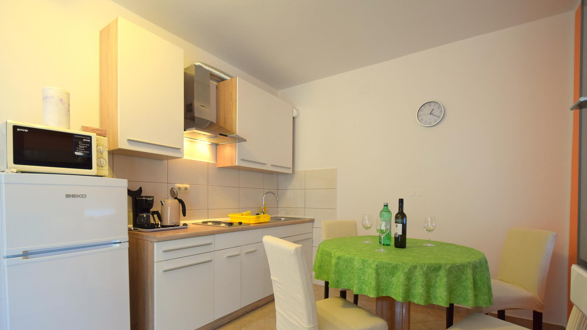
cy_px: 196
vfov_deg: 66.5
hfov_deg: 99.4
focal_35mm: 16
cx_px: 291
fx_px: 249
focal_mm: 10
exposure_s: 1/60
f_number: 4
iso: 640
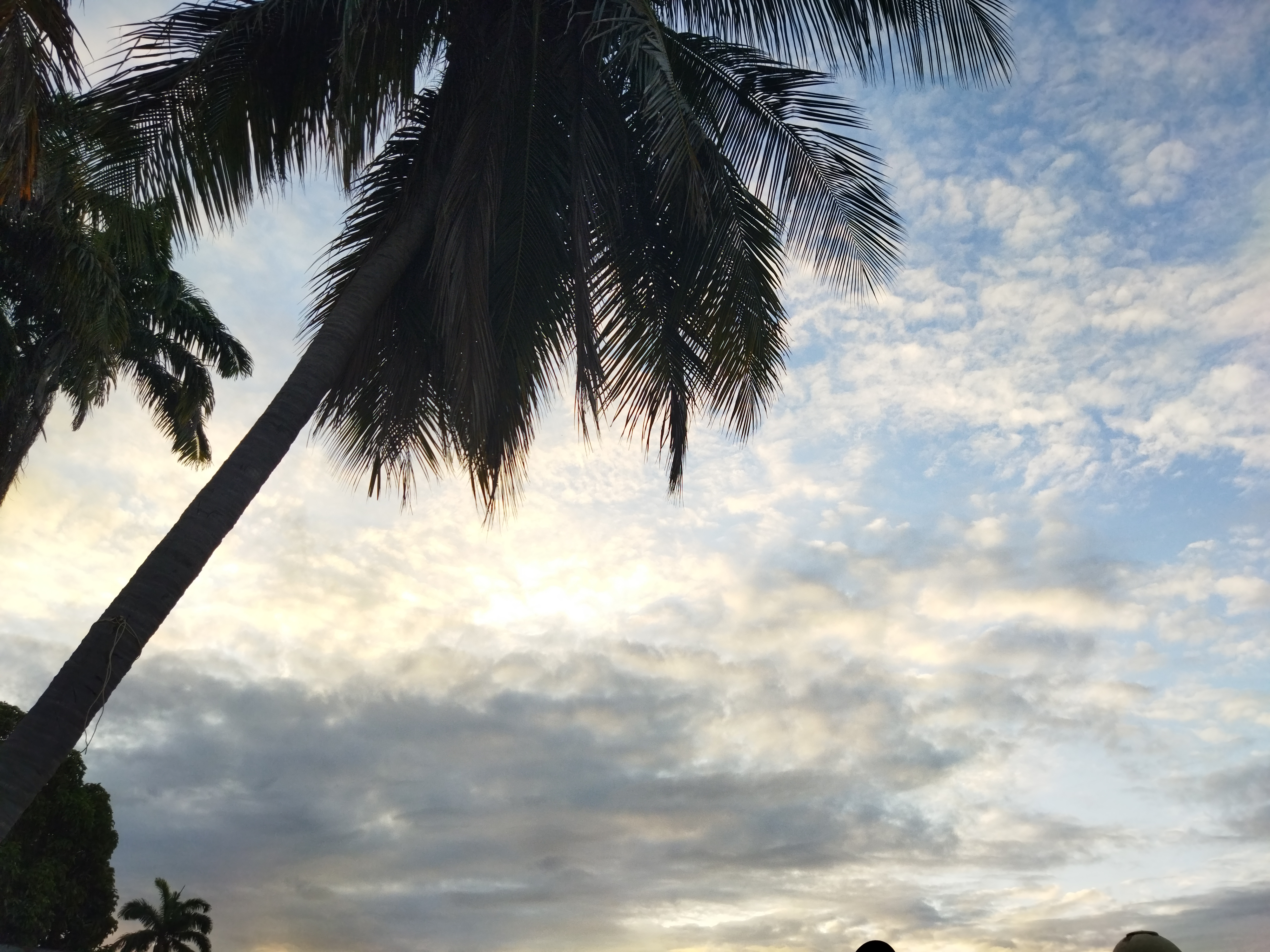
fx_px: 991
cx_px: 635
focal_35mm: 27
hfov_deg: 65.3
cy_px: 476
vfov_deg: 51.4
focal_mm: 4.71
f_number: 1.79
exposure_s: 1/582
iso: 99
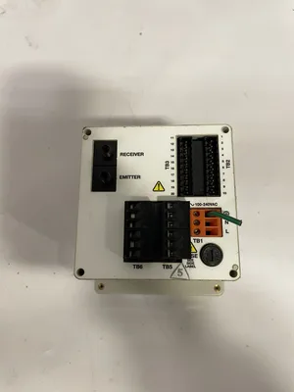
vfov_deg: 67.3
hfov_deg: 53.1
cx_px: 147
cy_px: 196
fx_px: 294
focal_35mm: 26
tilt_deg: -77.8
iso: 200
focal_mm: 4.2
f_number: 1.6
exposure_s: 1/60
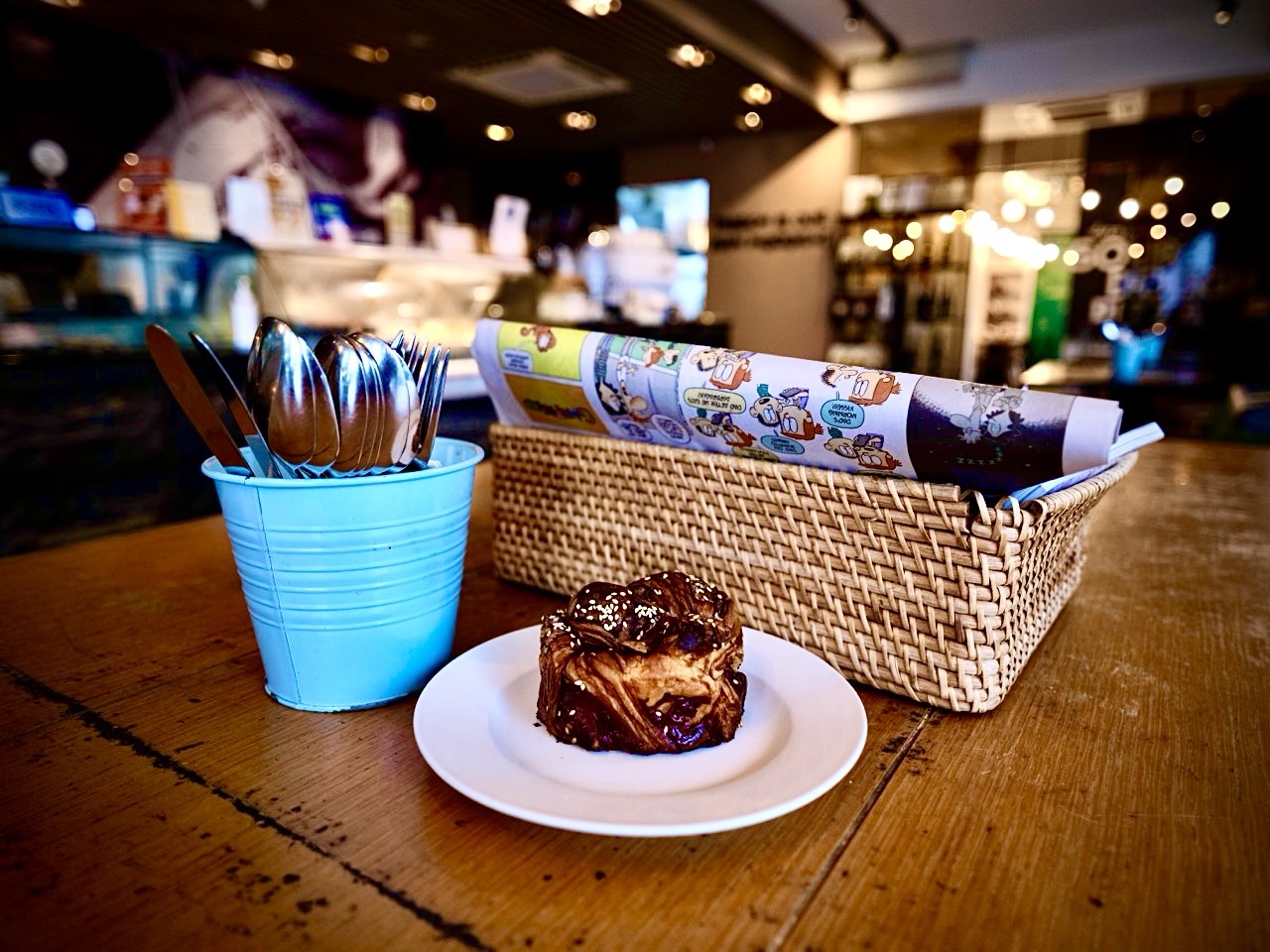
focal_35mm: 22
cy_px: 476
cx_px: 635
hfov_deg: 76.4
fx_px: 807
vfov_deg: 61.1
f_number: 4
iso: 800
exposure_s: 1/60
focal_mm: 28
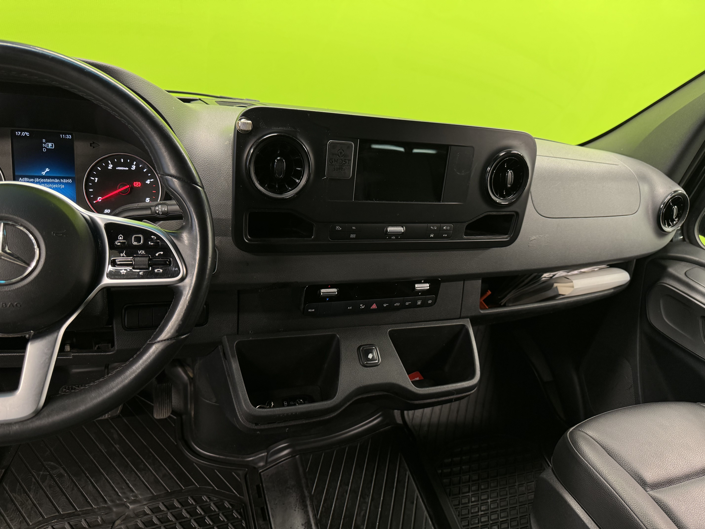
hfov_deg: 71.6
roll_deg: -12.8
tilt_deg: -29.8
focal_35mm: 24
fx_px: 489
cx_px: 352
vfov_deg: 56.8
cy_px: 264
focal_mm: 6.76
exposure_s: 1/50
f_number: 1.78
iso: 250
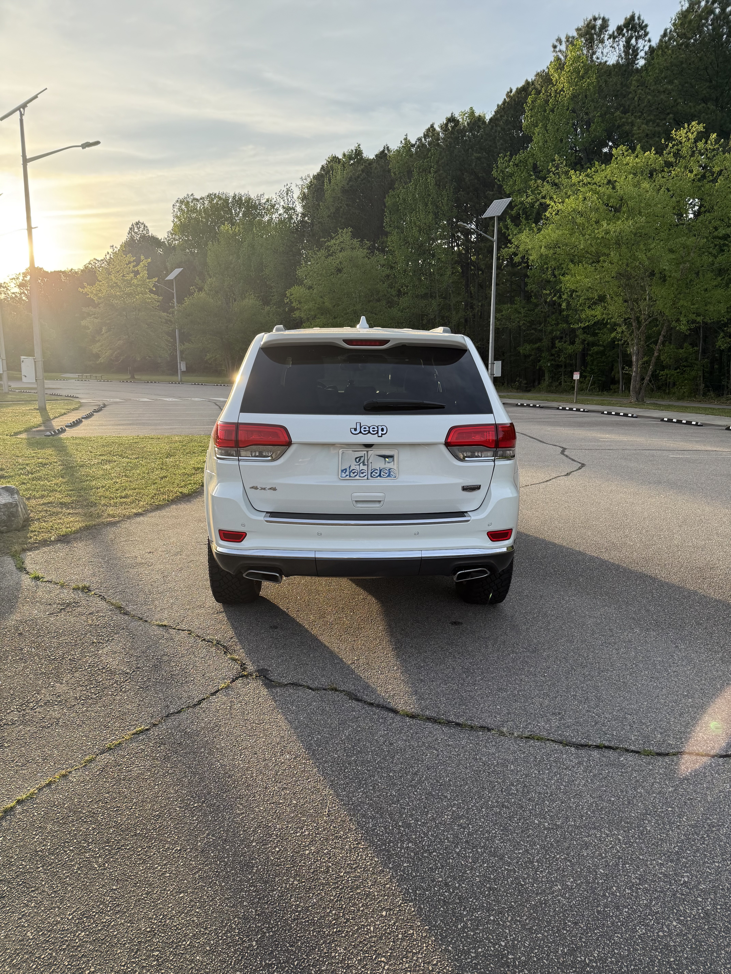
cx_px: 366
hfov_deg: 56.8
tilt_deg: -9.2
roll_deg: +0.2
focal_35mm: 24
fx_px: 676
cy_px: 487
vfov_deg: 71.6
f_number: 1.78
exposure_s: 1/1653
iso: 100
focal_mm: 6.76
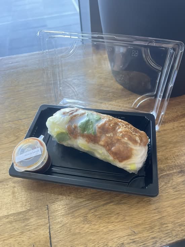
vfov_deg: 67.3
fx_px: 185
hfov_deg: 53.1
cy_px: 124
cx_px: 92
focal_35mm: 26
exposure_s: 1/100
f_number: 1.6
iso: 125
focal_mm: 5.1
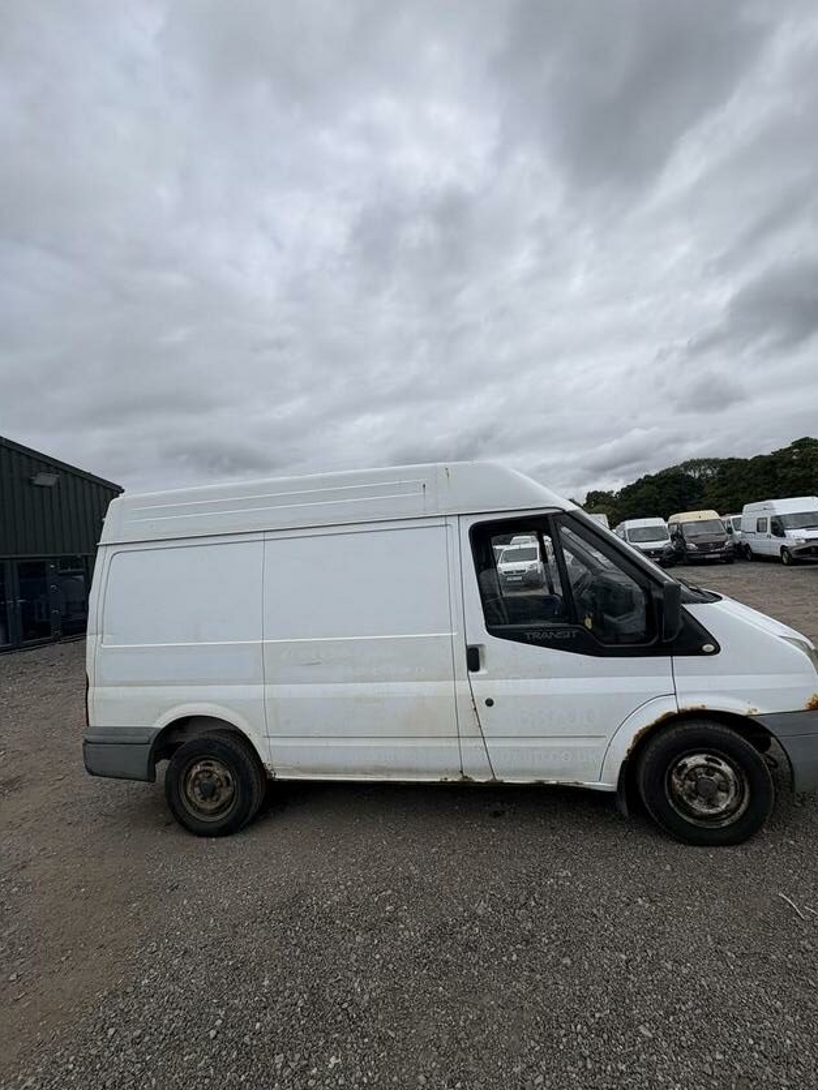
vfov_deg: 98.2
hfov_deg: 81.6
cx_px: 437
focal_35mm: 15
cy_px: 541
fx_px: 473
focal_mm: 2.22
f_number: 2.2
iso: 50
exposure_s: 1/2874
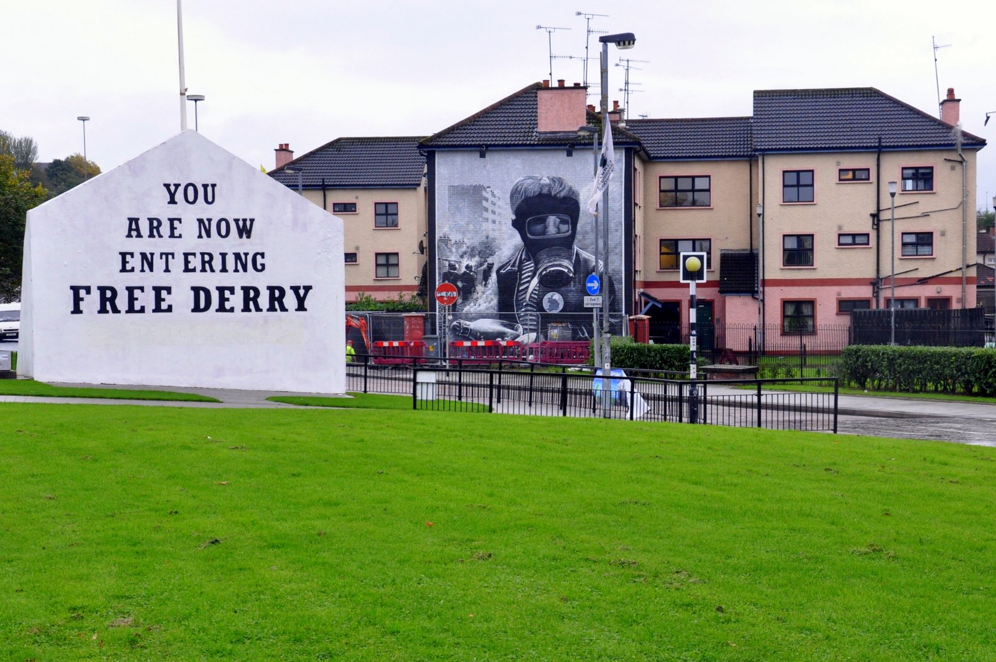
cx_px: 498
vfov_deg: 22.6
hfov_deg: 33.4
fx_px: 1658
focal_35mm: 60
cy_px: 331
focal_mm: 40
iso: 1000
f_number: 9
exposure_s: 1/80
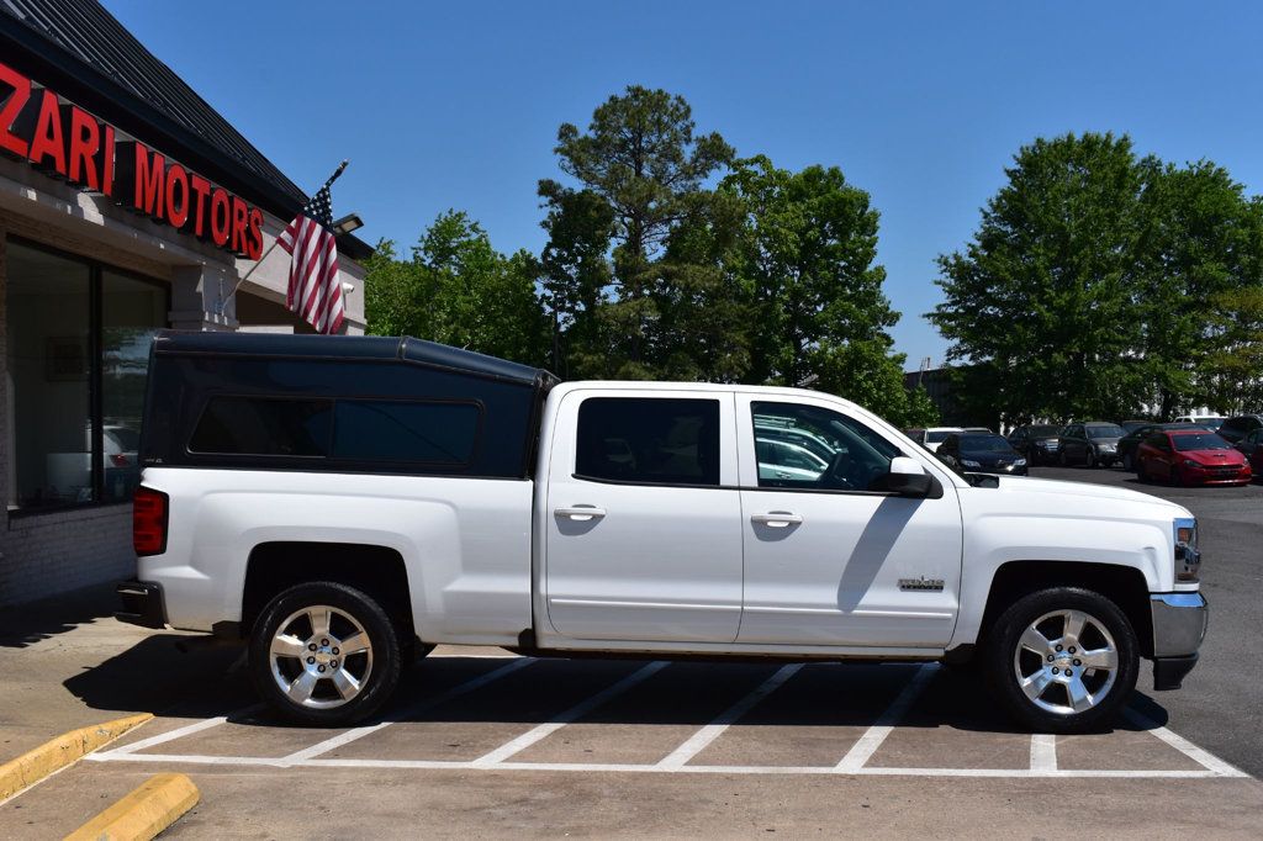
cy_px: 420
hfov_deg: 51.3
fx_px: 1315
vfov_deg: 35.5
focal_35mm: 38
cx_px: 632
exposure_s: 1/640
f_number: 11
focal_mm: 25
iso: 200
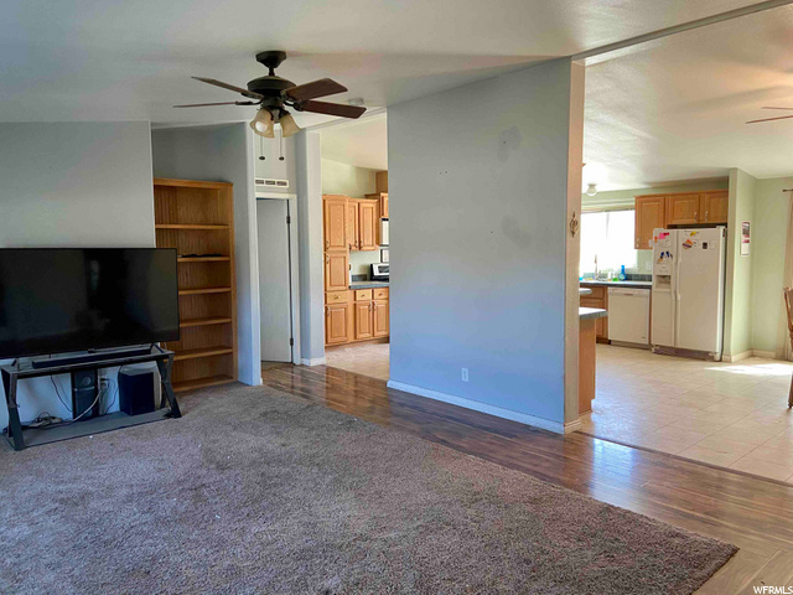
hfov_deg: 67.3
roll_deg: +0.5
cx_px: 396
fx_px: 596
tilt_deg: -5.2
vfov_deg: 53.1
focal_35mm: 26
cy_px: 298
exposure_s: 1/60
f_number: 1.8
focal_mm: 4.25
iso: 160
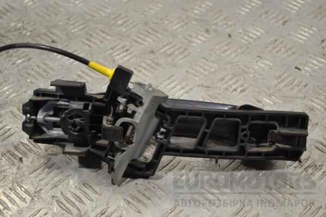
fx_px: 625
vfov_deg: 19.7
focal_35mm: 69
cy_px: 108
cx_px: 163
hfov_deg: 29.2
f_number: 5.3
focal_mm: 46
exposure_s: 1/30
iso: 200
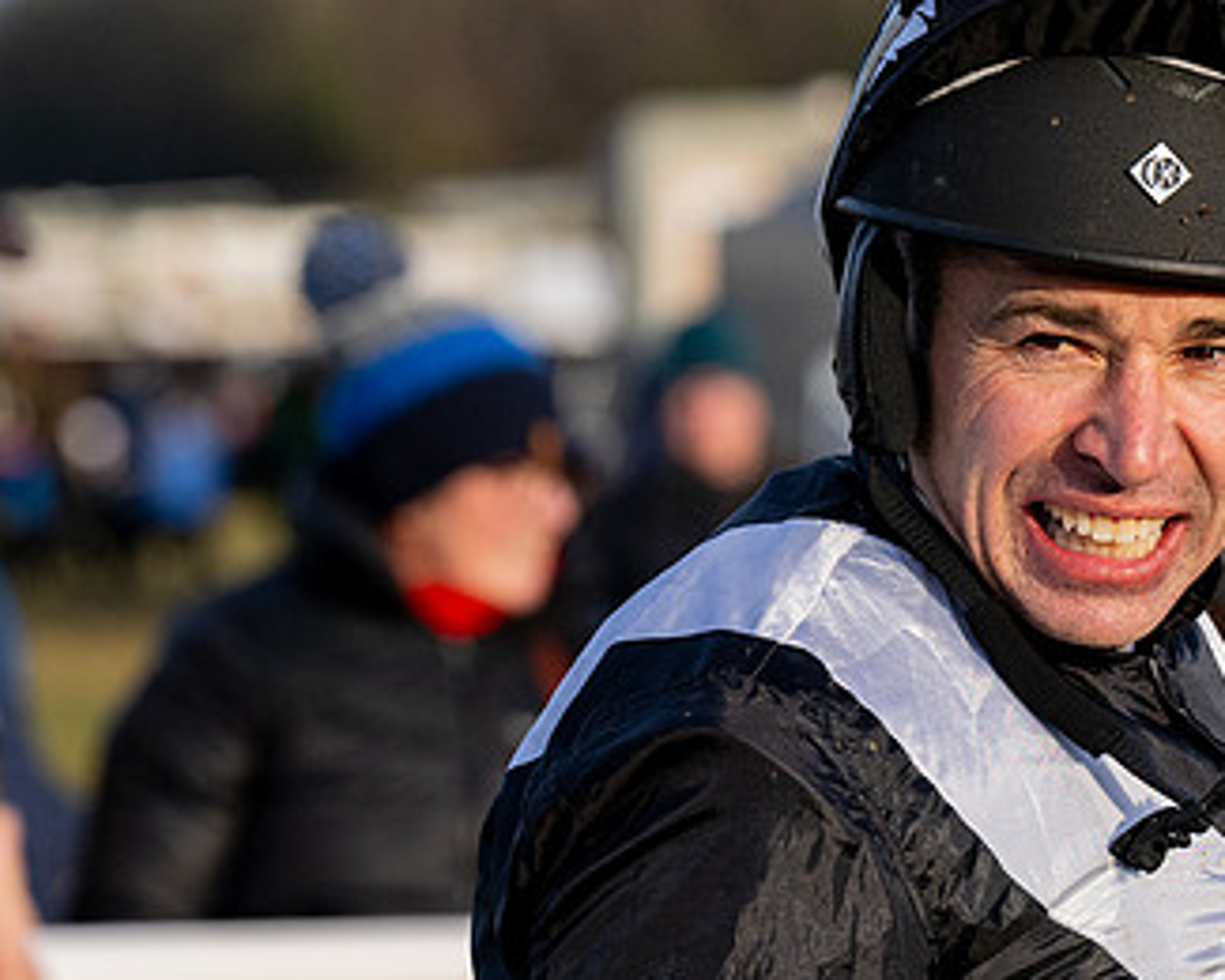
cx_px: 1089
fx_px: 10478
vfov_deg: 5.4
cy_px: 391
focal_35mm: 289
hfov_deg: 6.7
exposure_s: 1/2500
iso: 800
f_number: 5
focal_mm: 135
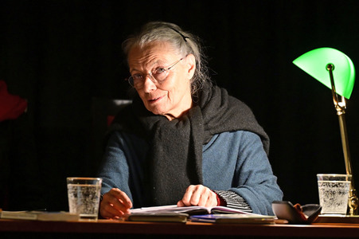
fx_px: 1993
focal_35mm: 200
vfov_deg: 6.9
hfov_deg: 10.3
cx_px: 180
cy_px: 120
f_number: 2.8
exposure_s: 1/200
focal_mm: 200
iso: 5000
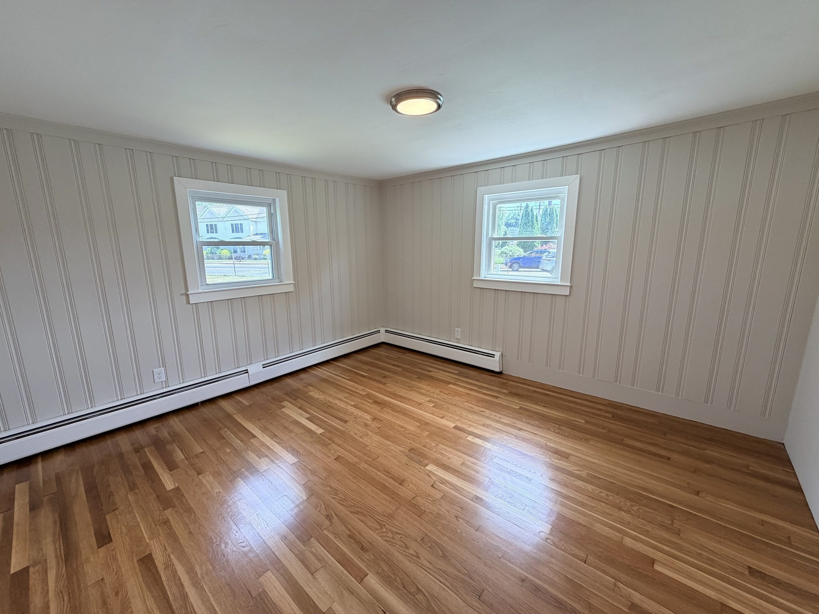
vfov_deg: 85.7
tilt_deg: -11.1
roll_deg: +0.2
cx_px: 410
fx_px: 331
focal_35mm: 14
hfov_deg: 102.1
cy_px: 307
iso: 125
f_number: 2.2
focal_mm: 2.22
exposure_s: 1/120
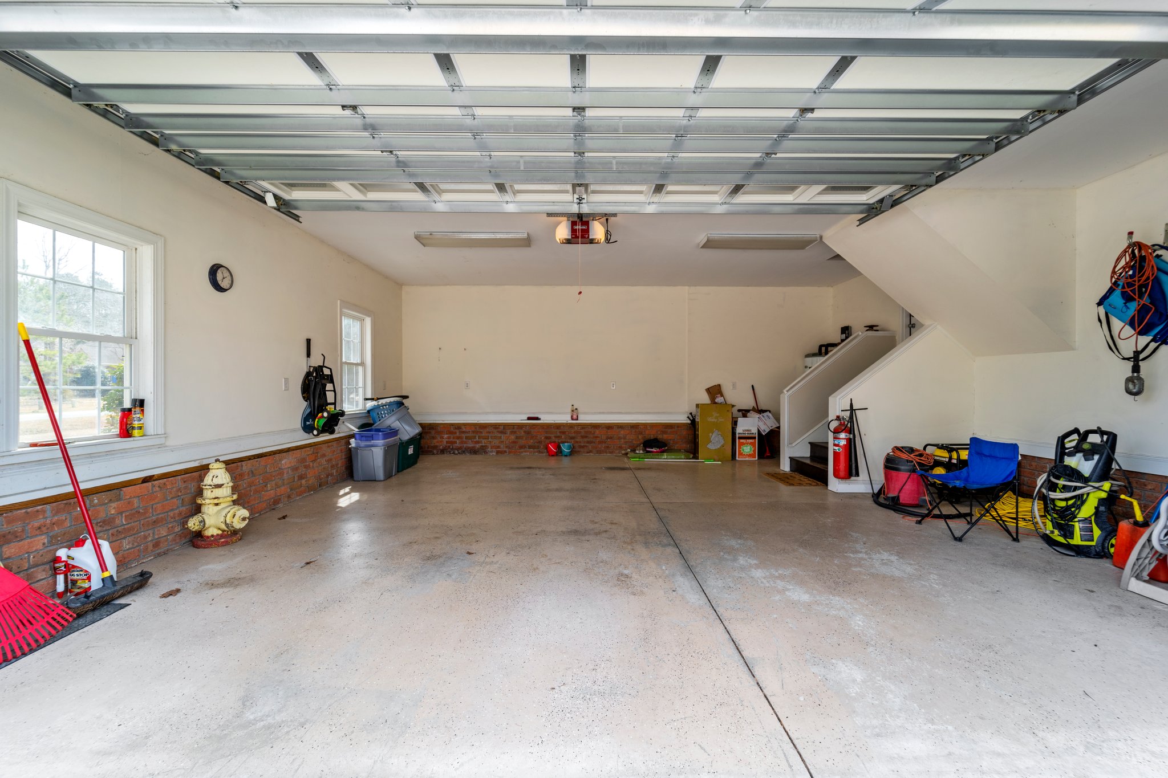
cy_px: 389
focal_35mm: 14
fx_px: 454
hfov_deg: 104.3
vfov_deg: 81.2
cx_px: 584
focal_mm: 14
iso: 125
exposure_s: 1/40
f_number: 8
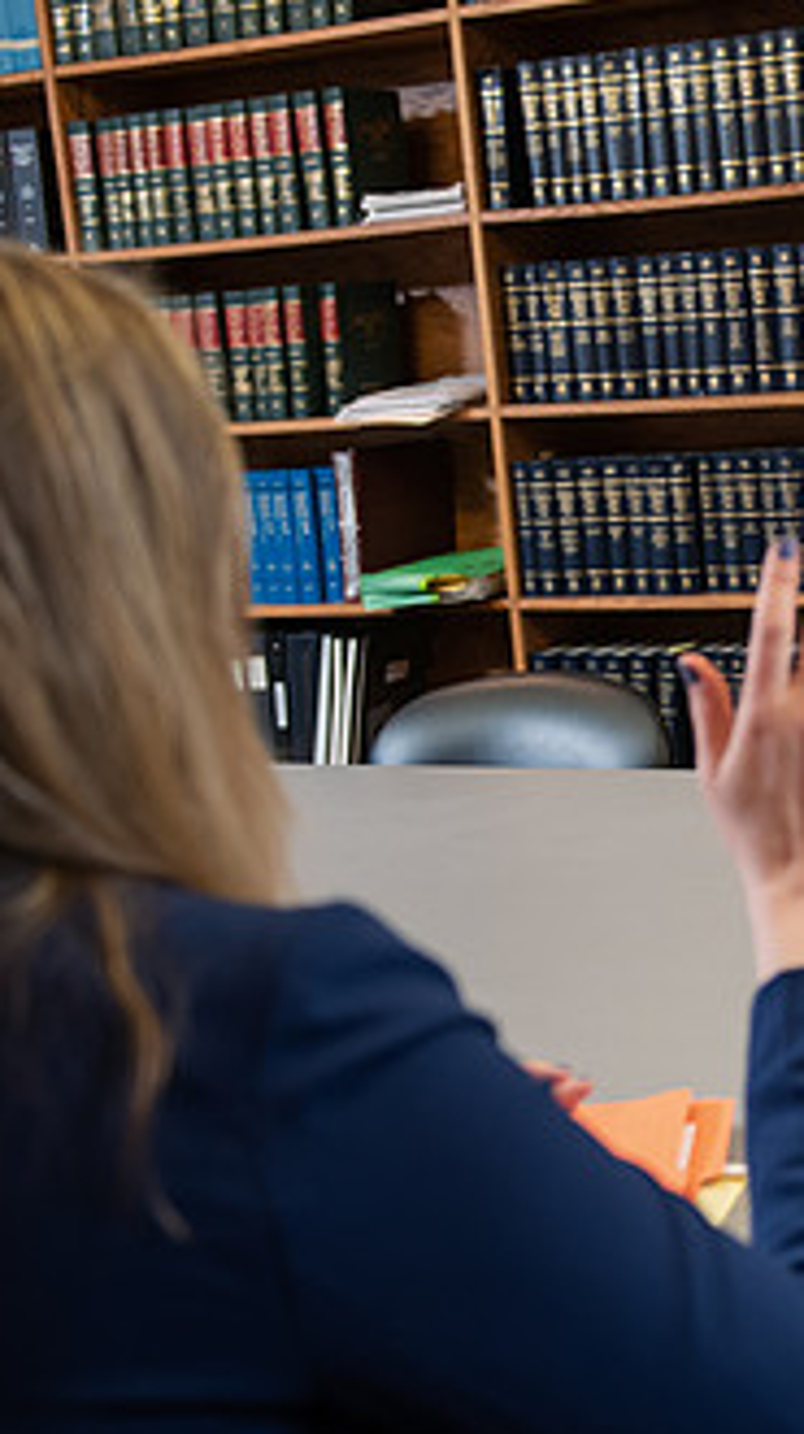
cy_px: 737
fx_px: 2242
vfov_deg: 35.5
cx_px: 830
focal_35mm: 59
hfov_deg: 19.7
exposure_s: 1/160
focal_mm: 32
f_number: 3.2
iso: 800
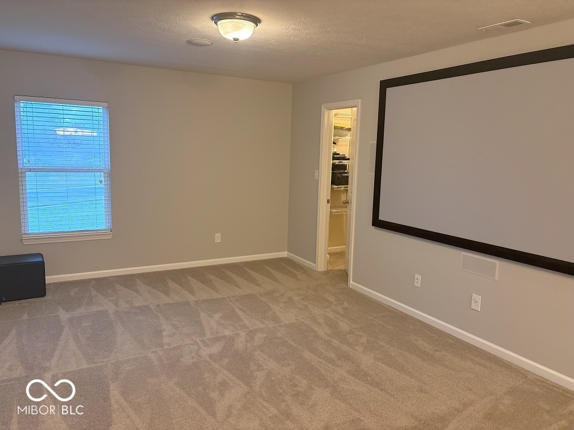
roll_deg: -1.9
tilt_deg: -8.1
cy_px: 215
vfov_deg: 53.1
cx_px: 287
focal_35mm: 26
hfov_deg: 67.3
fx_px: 431
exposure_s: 1/60
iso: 250
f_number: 1.6
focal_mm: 5.96
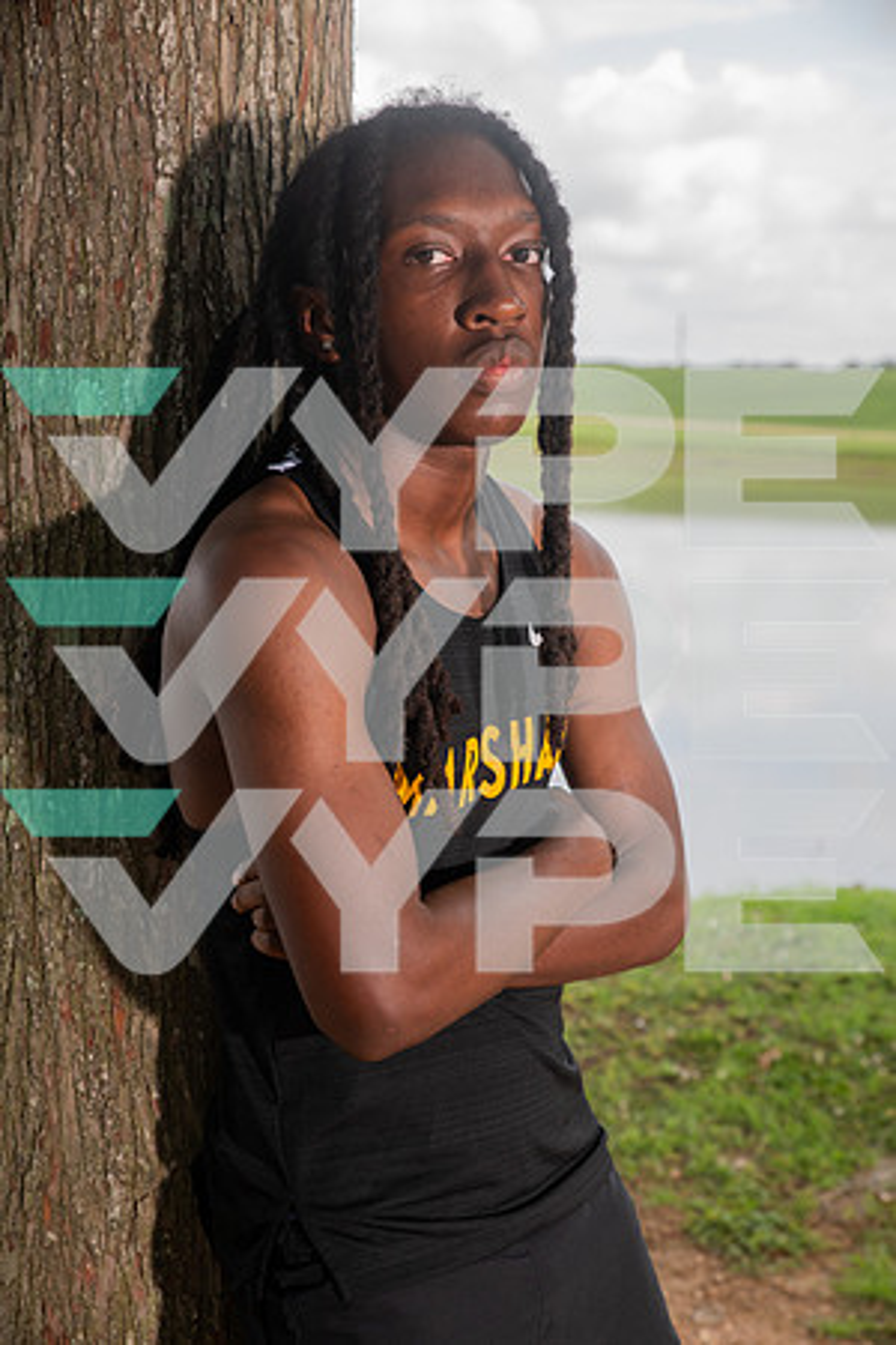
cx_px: 448
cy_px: 672
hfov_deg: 23.4
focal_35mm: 58
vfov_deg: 34.5
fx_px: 2165
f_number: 7.1
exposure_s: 1/320
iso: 320
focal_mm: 58
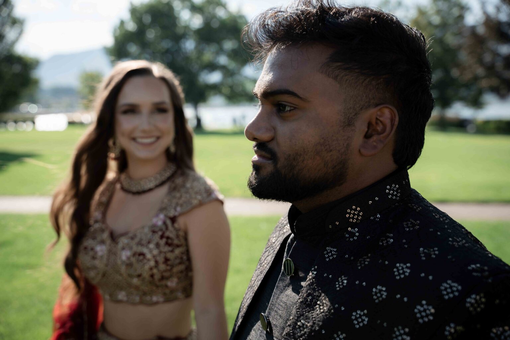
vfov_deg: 32.0
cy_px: 170
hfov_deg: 46.6
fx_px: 592
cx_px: 255
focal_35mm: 42
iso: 100
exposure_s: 1/640
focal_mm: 41.8
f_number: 4
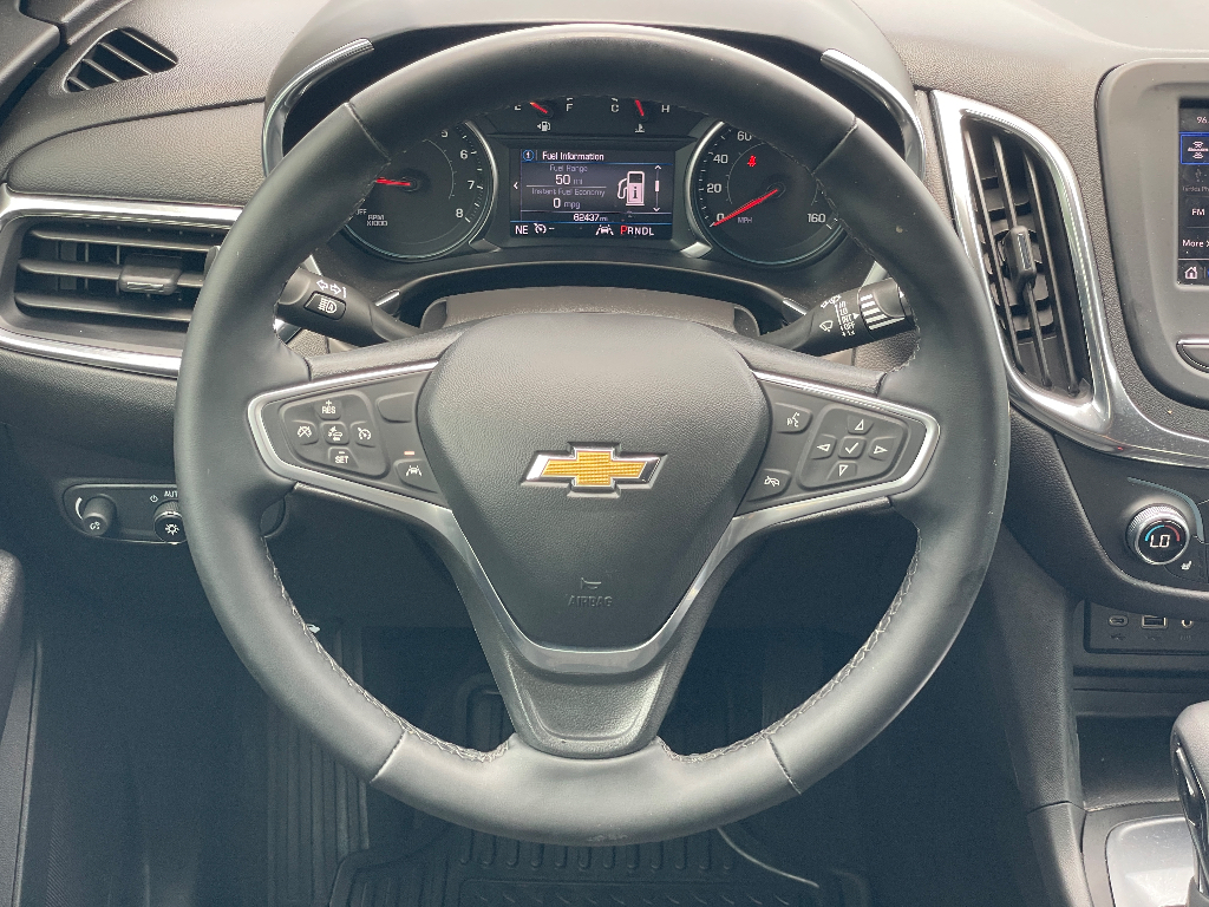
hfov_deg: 36.8
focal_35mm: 52
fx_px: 1816
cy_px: 454
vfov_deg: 28.0
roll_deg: -2.4
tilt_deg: -33.5
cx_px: 604
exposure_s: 1/122
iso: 100
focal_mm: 6
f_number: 2
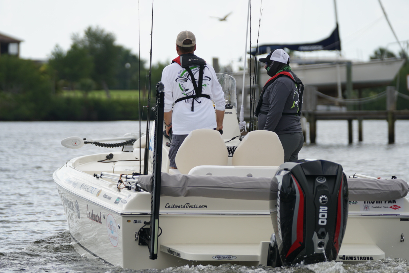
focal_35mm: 216
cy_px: 136
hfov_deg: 9.5
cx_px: 204
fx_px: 2456
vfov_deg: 6.4
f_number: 2.8
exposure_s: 1/1600
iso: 100
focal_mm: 144
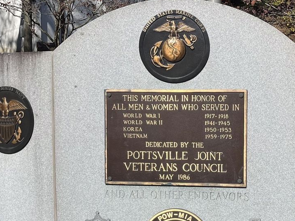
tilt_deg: -4.1
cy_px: 141
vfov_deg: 22.5
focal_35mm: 65
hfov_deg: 29.6
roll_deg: +0.9
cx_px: 202
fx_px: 554
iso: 50
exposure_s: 1/6897
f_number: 1.6
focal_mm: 5.1
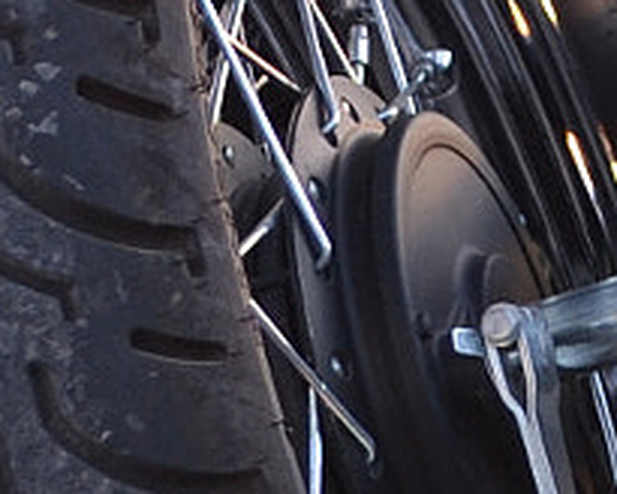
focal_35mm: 319
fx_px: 5819
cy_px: -181
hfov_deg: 5.9
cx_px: 1318
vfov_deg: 4.8
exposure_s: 1/6
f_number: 4.5
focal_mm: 29
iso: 100
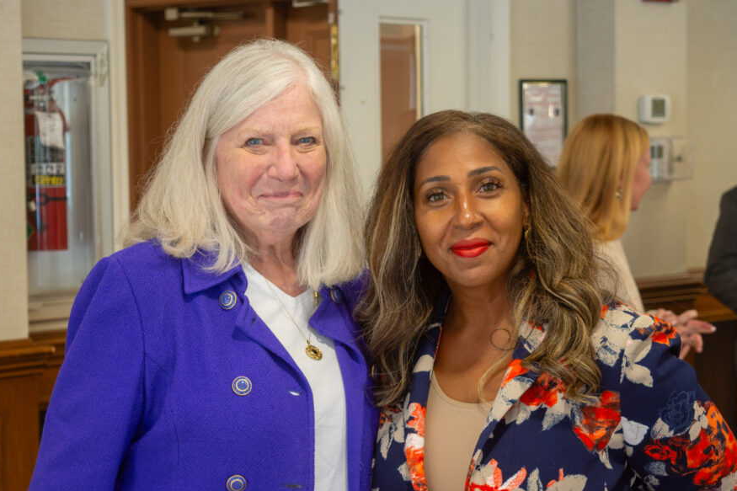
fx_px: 1977
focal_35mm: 97
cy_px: 267
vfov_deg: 14.2
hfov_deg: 21.1
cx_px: 353
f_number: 5.6
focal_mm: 55
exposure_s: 1/60
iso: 800
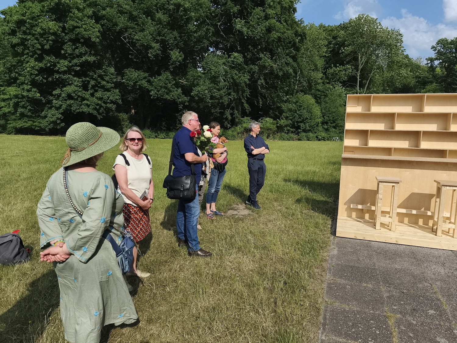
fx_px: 304
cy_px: 172
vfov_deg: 58.9
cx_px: 228
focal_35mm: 23
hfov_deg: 73.9
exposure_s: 1/1236
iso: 50
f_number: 1.65
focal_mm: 6.14
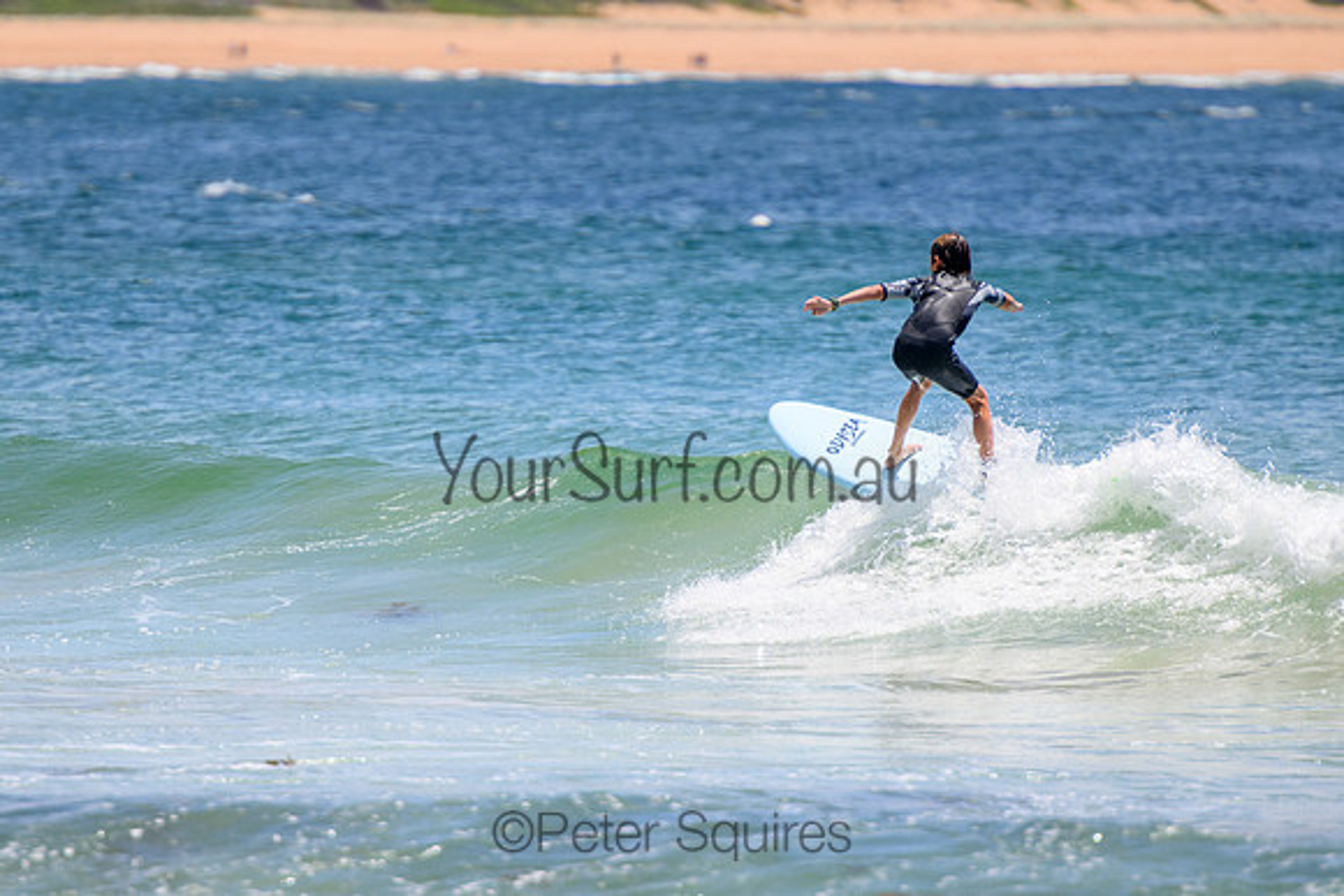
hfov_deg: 3.7
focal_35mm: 550
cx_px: 572
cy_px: 514
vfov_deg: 2.5
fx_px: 20532
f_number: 5.6
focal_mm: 400
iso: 320
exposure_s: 1/2000
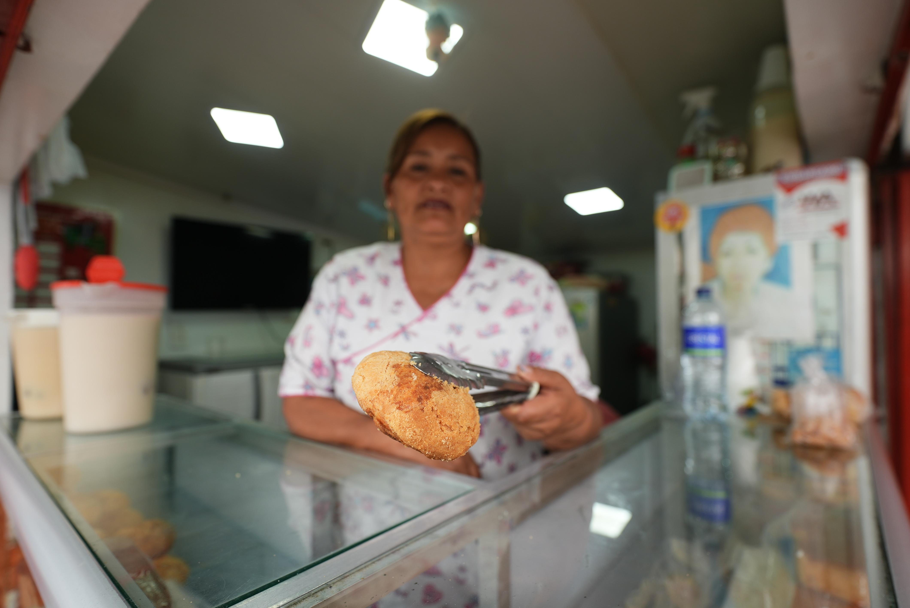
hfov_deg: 90.0
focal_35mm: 18
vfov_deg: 67.5
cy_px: 304
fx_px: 455
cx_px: 455
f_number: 2.8
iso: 160
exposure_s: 1/160
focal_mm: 18
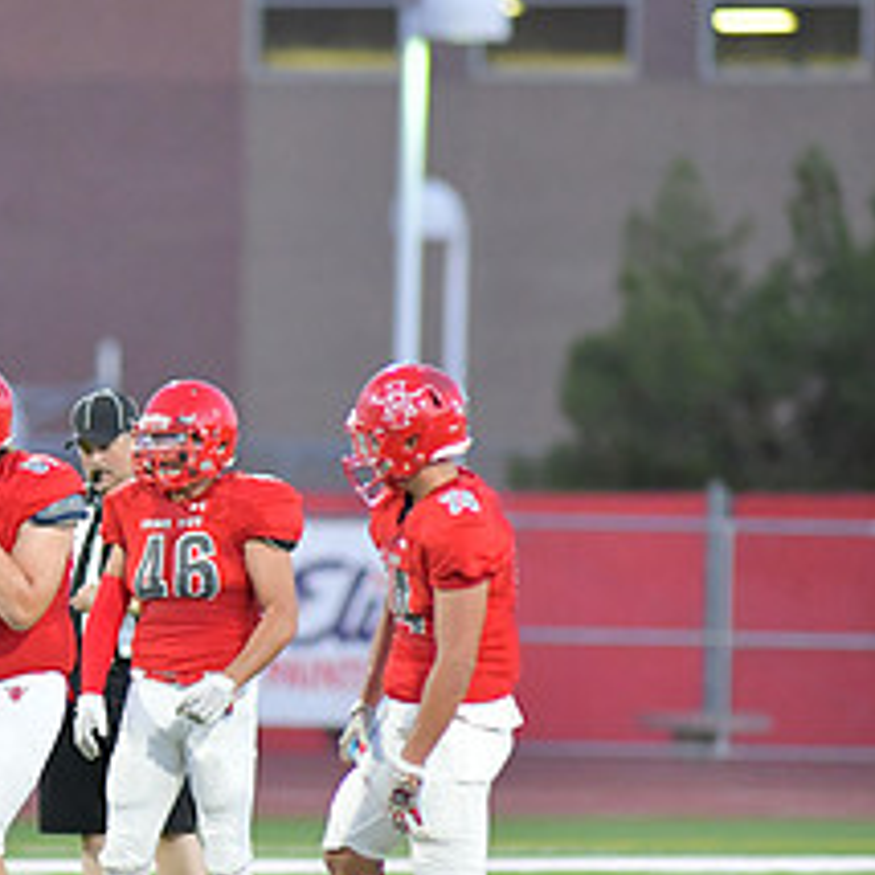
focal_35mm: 690
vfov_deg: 2.5
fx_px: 19733
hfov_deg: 2.5
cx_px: -29
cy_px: 591
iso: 7200
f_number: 3.5
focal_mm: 300
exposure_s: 1/1250
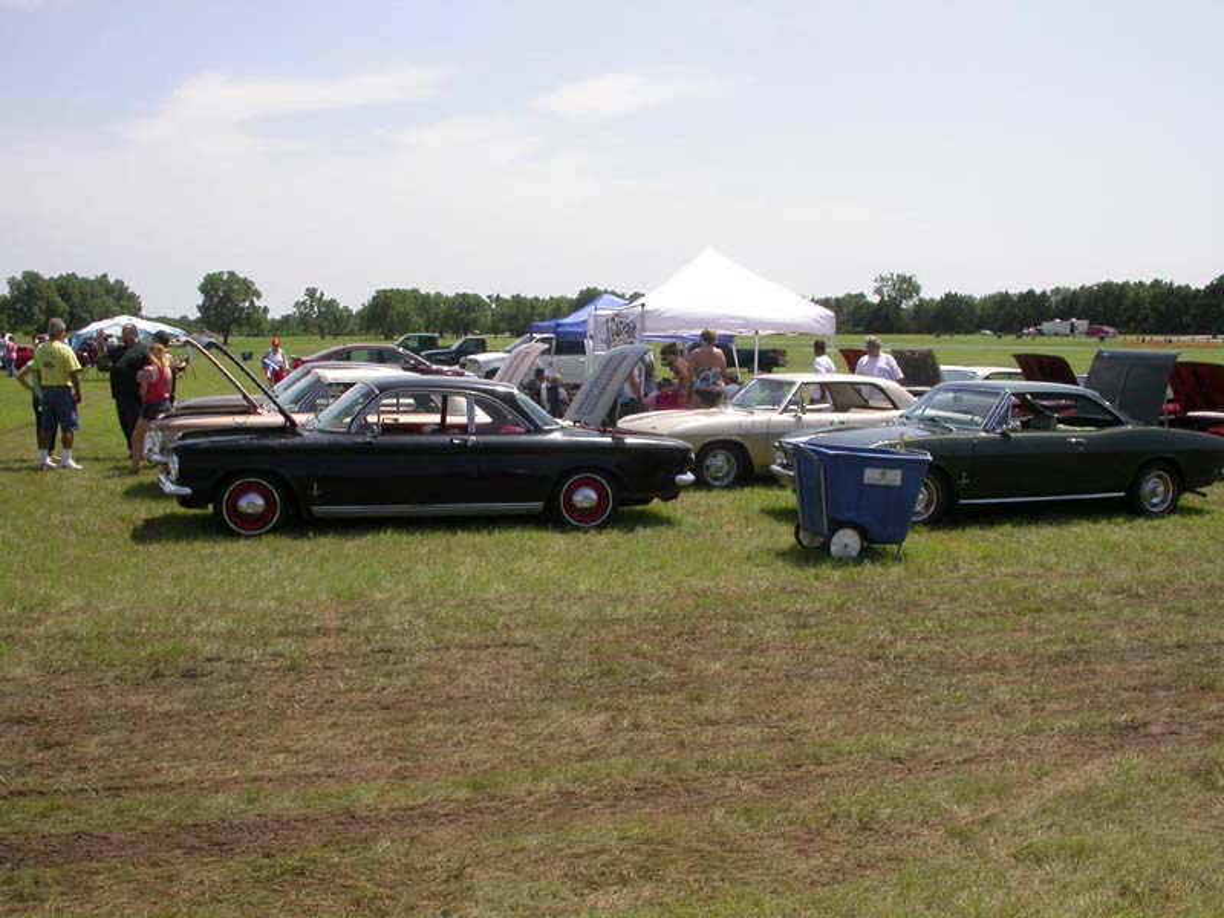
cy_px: 459
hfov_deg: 49.0
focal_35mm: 38
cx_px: 612
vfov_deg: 37.7
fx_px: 1344
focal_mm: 7.85
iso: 100
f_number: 7.5
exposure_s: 1/344
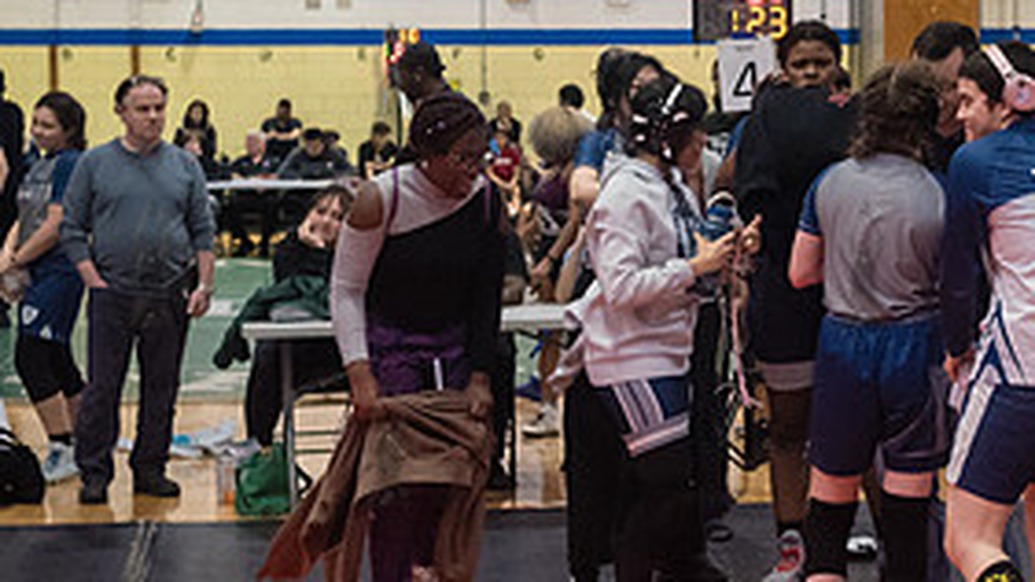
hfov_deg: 21.0
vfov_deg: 12.0
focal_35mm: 101
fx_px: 2772
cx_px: 756
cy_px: 276
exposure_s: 1/400
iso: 5000
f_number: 3.2
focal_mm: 35
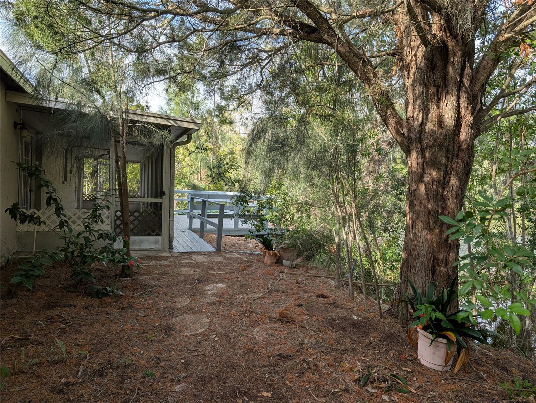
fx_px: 372
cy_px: 202
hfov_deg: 71.5
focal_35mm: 24
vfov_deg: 56.9
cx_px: 268
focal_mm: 6.9
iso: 19
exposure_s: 1/258
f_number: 1.68
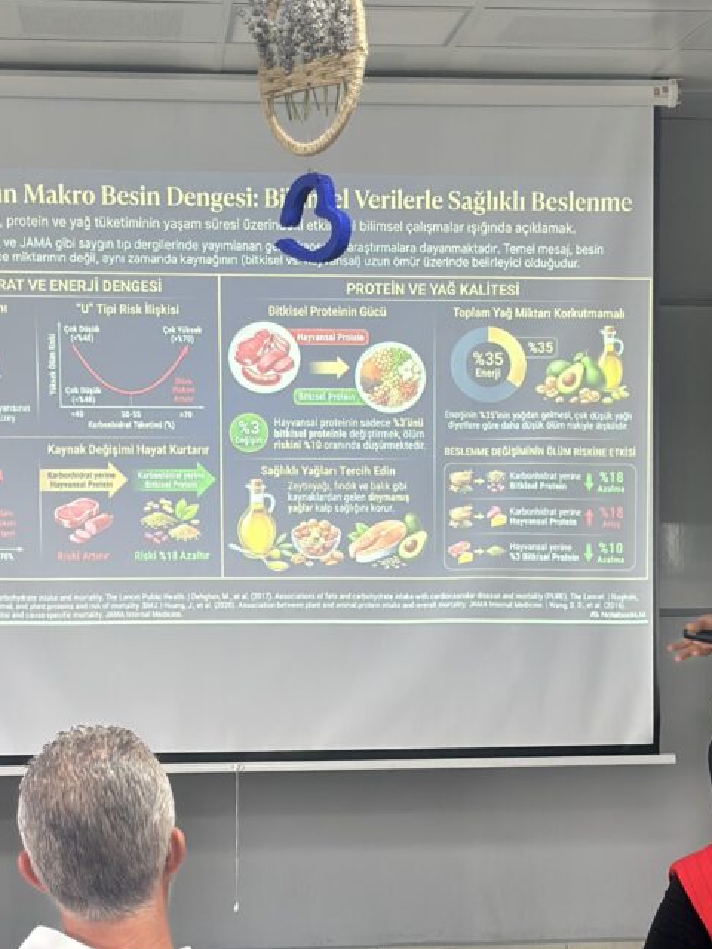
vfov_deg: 20.3
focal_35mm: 96
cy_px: 684
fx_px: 2633
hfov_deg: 15.4
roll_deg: -0.4
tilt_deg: -3.8
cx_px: 458
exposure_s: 1/50
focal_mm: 6.86
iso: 160
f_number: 1.78
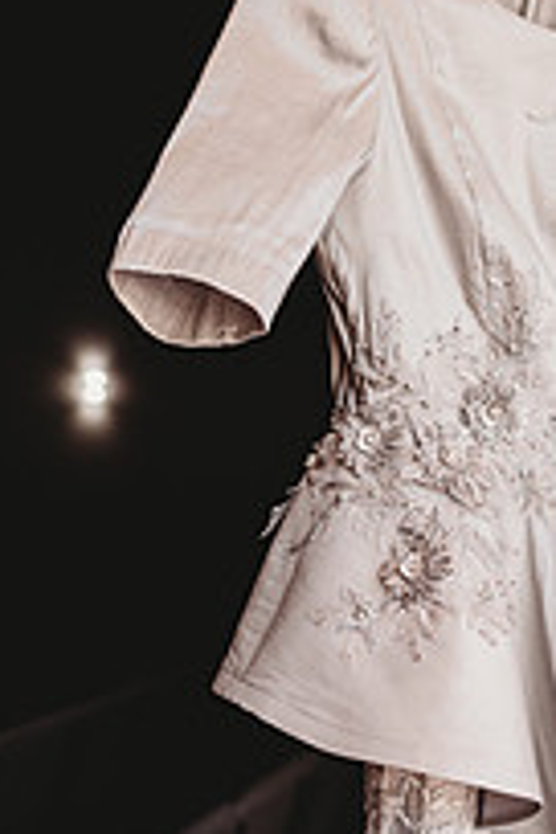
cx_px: 503
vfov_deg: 37.5
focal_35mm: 53
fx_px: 1228
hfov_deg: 24.8
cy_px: 437
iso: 250
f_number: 1.8
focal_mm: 24
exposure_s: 1/320
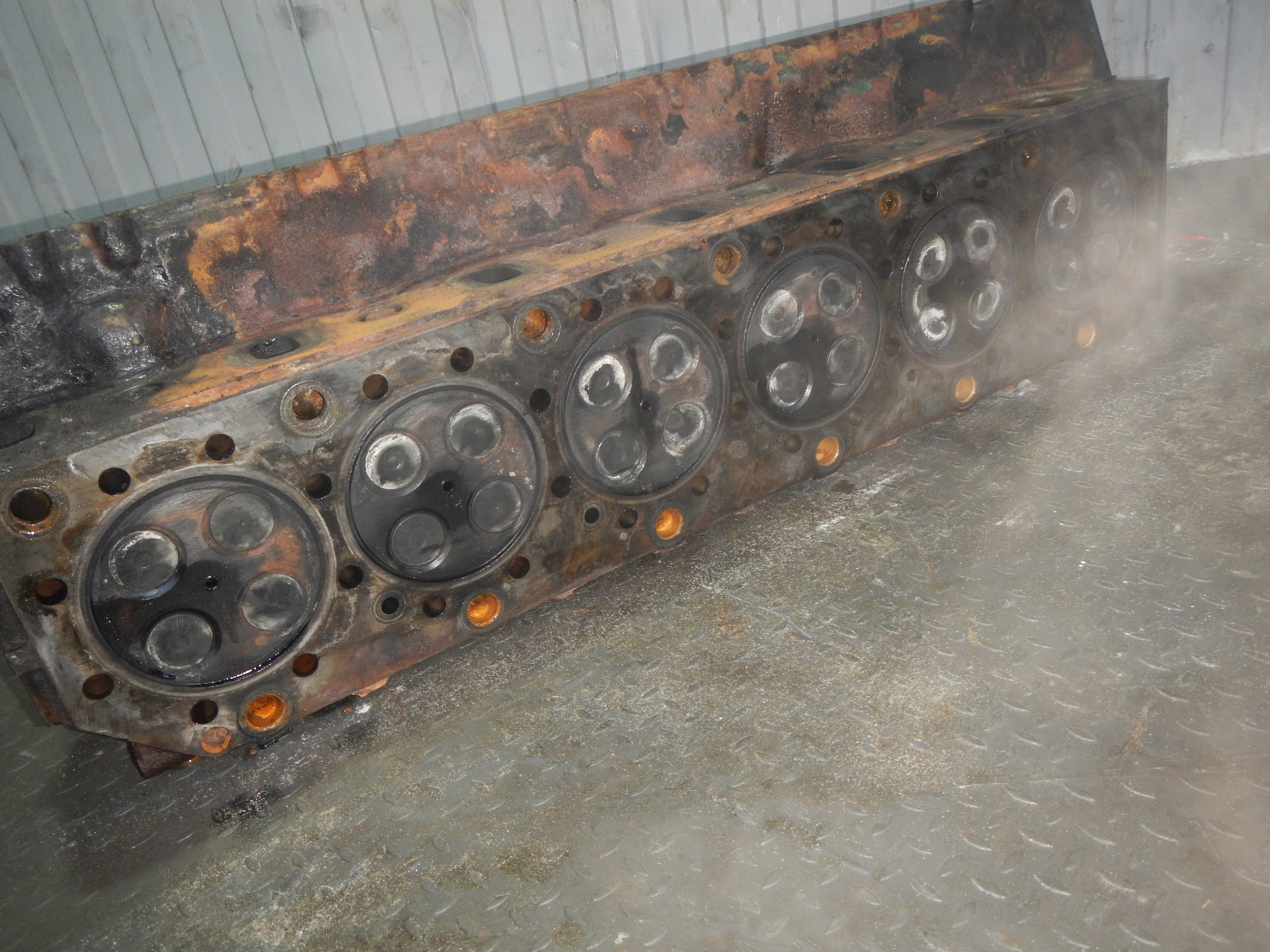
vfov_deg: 49.7
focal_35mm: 28
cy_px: 476
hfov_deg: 63.4
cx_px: 635
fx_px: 1027
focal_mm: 5
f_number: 3.9
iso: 250
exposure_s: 1/30
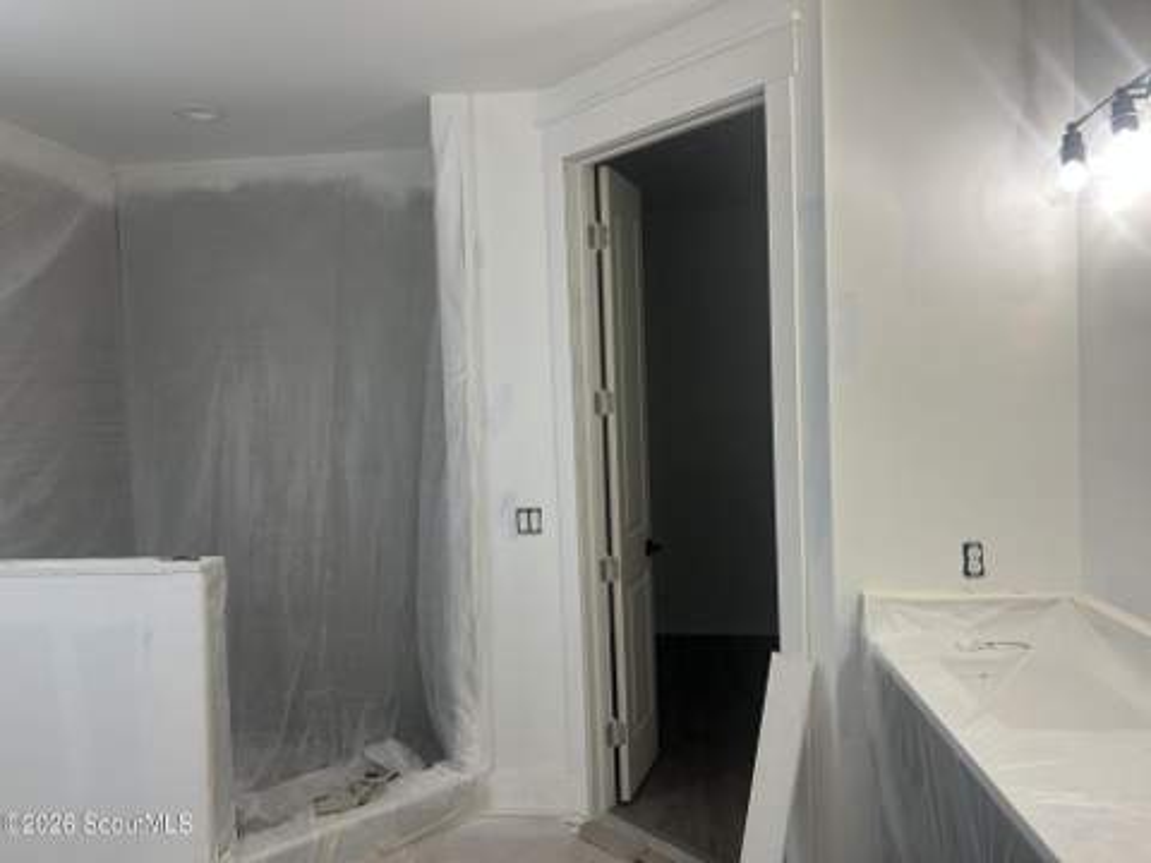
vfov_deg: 53.1
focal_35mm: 26
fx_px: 865
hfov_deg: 67.3
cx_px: 576
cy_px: 432
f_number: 1.5
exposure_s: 1/120
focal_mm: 5.7
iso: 50
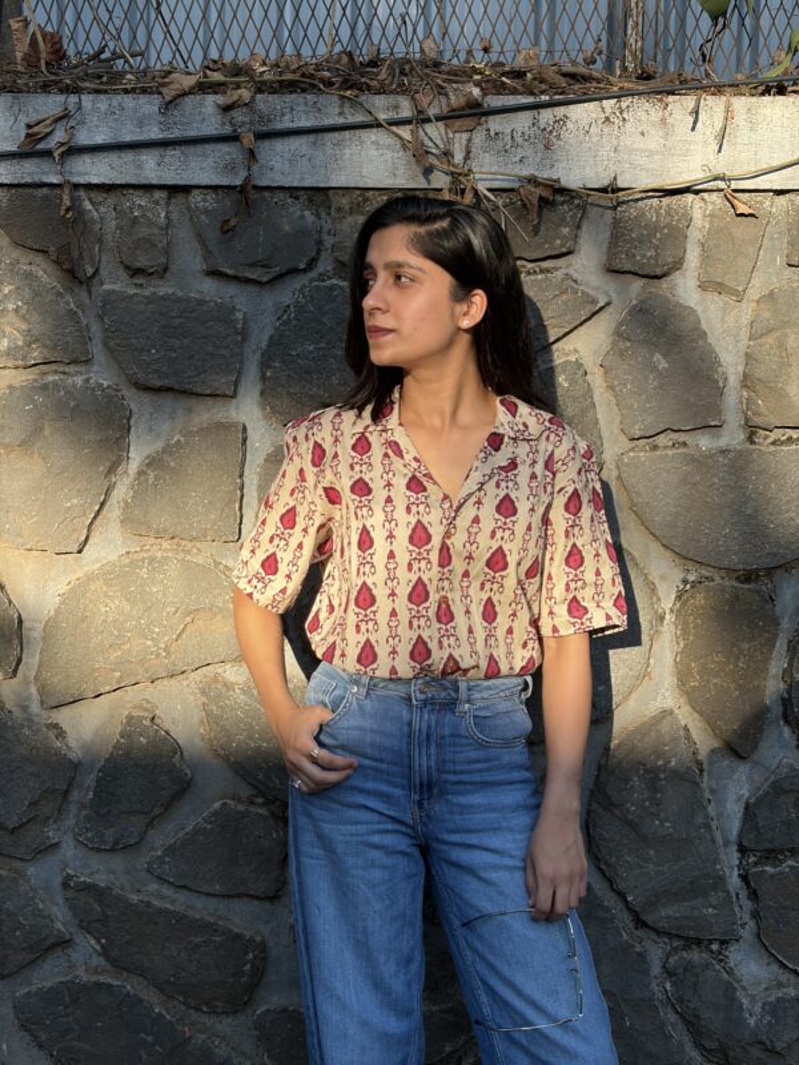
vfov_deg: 36.8
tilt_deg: -4.2
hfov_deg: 28.0
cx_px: 400
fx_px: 1600
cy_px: 532
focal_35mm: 52
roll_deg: -1.1
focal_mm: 5.96
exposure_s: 1/386
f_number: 1.6
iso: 32
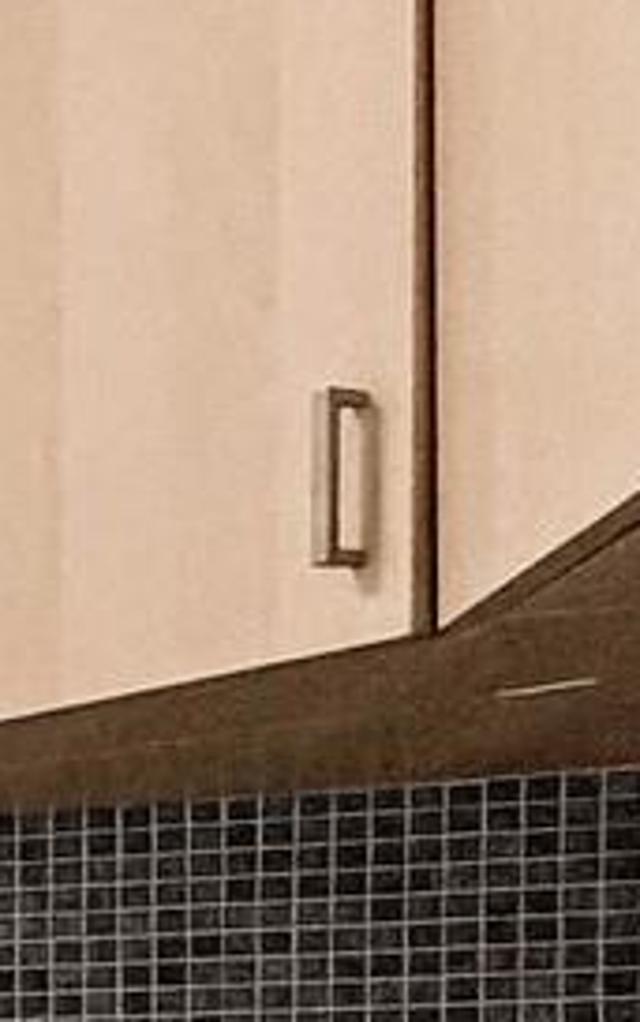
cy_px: 1119
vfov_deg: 22.5
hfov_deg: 8.0
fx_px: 2424
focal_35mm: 87
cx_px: -1980
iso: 320
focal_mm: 2.22
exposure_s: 1/60
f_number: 2.2
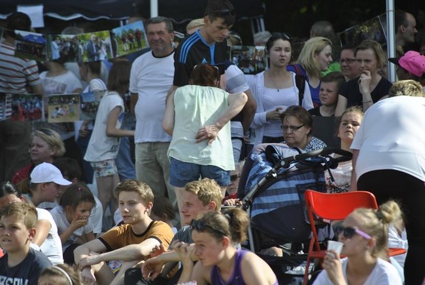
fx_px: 3548
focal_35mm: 300
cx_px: 212
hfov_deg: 6.9
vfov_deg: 4.6
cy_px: 142
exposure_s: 1/500
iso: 200
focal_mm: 200
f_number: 5.6
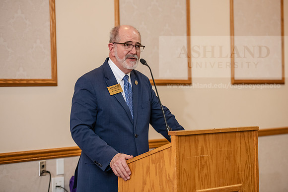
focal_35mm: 98
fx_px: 784
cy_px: 96
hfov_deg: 20.8
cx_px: 144
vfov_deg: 14.0
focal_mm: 98
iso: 1600
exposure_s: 1/160
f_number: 3.5
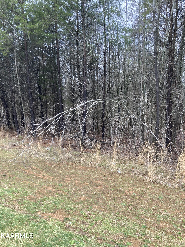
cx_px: 92
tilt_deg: -8.1
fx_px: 200
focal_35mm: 28
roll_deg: +1.0
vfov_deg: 63.4
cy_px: 124
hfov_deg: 49.7
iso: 50
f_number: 1.8
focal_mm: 3.99
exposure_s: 1/120
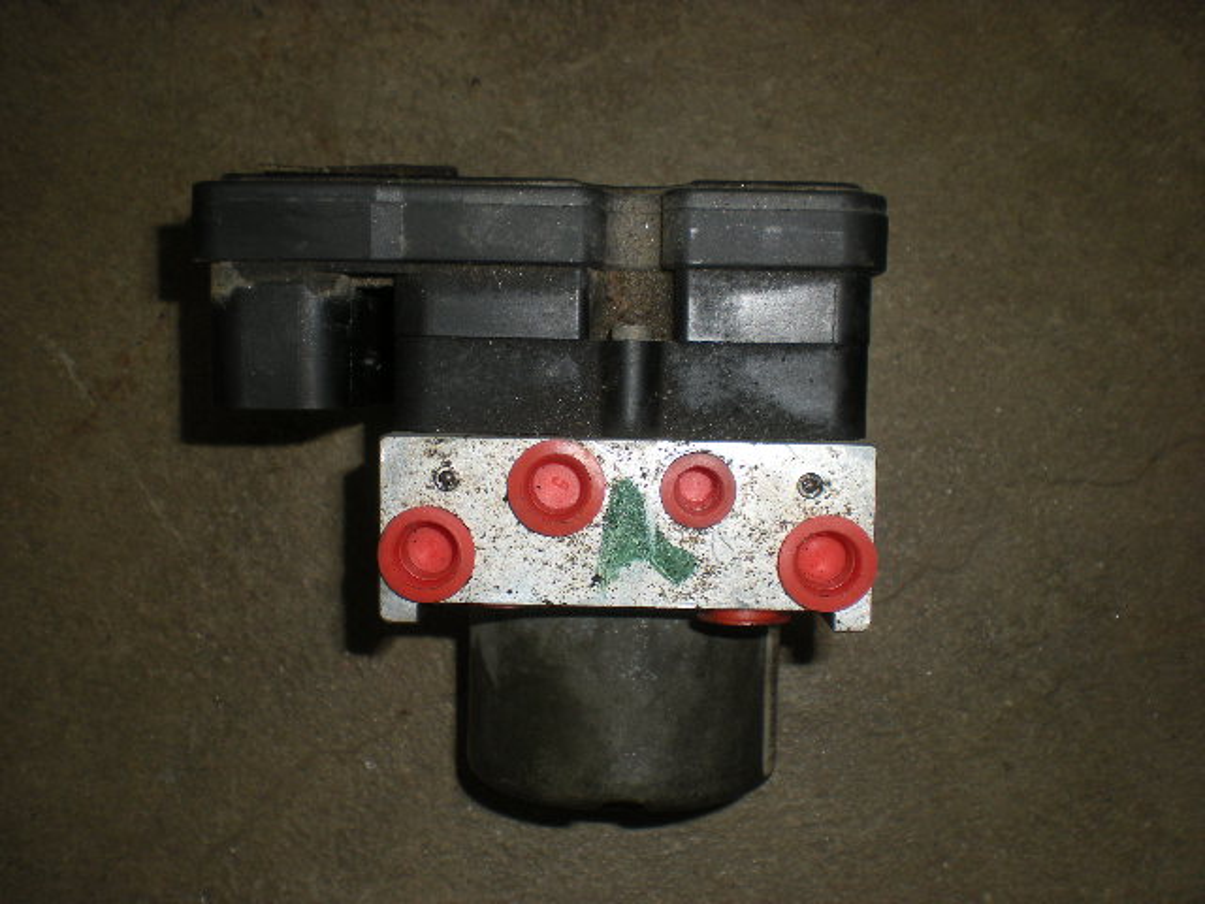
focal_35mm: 38
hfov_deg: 49.0
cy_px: 452
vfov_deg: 37.7
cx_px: 602
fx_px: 1323
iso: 64
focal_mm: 6.3
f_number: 4.6
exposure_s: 1/60
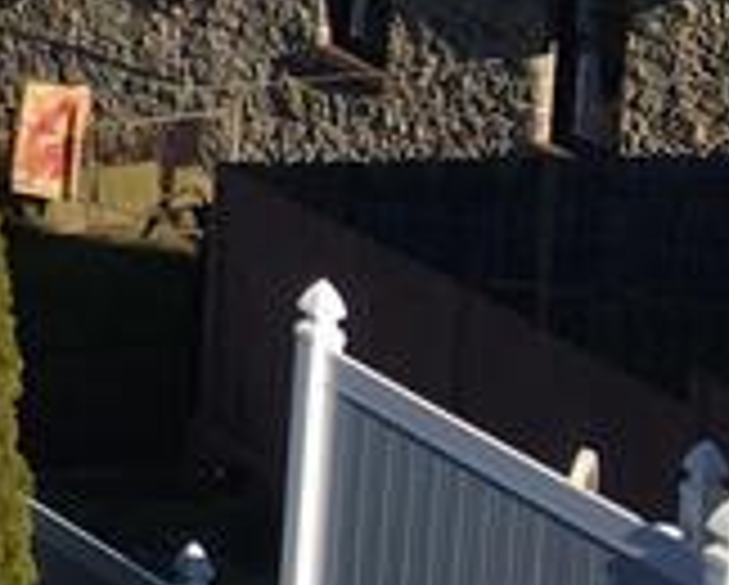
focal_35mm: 179
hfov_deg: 8.9
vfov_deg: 8.2
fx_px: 3867
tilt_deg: -5.7
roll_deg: -2.0
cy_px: -662
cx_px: -1390
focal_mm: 4.15
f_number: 2.2
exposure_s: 1/1748
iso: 25
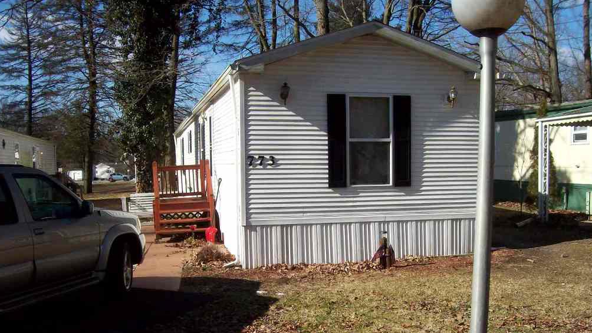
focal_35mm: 40
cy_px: 226
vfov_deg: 29.5
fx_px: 628
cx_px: 297
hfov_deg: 50.5
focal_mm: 6
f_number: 4.8
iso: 80
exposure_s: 1/629
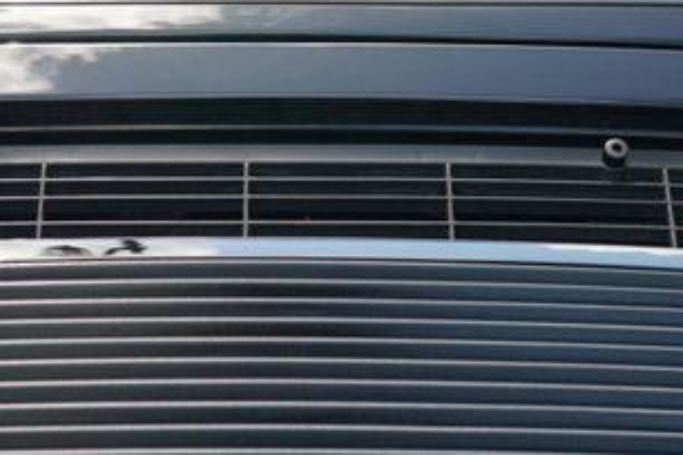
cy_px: 104
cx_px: 312
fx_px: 1840
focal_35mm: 97
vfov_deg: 14.0
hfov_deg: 21.0
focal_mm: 29
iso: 125
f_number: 4
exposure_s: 1/60
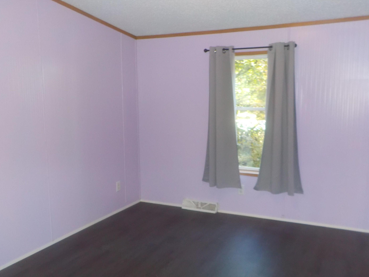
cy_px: 140
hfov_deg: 55.3
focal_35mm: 33
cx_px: 193
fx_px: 352
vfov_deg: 42.9
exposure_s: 1/30
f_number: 3.3
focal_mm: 4.1
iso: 220
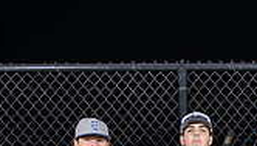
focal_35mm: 68
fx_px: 464
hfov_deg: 30.5
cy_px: 309
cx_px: 187
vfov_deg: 14.3
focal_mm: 24
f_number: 7.1
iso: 200
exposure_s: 1/125
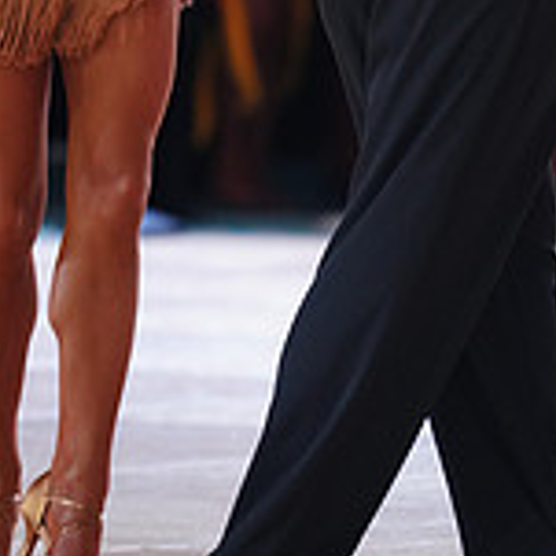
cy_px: -239
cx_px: 322
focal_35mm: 488
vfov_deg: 3.6
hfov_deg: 3.6
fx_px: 8868
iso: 1250
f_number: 2.8
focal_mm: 149
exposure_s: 1/400
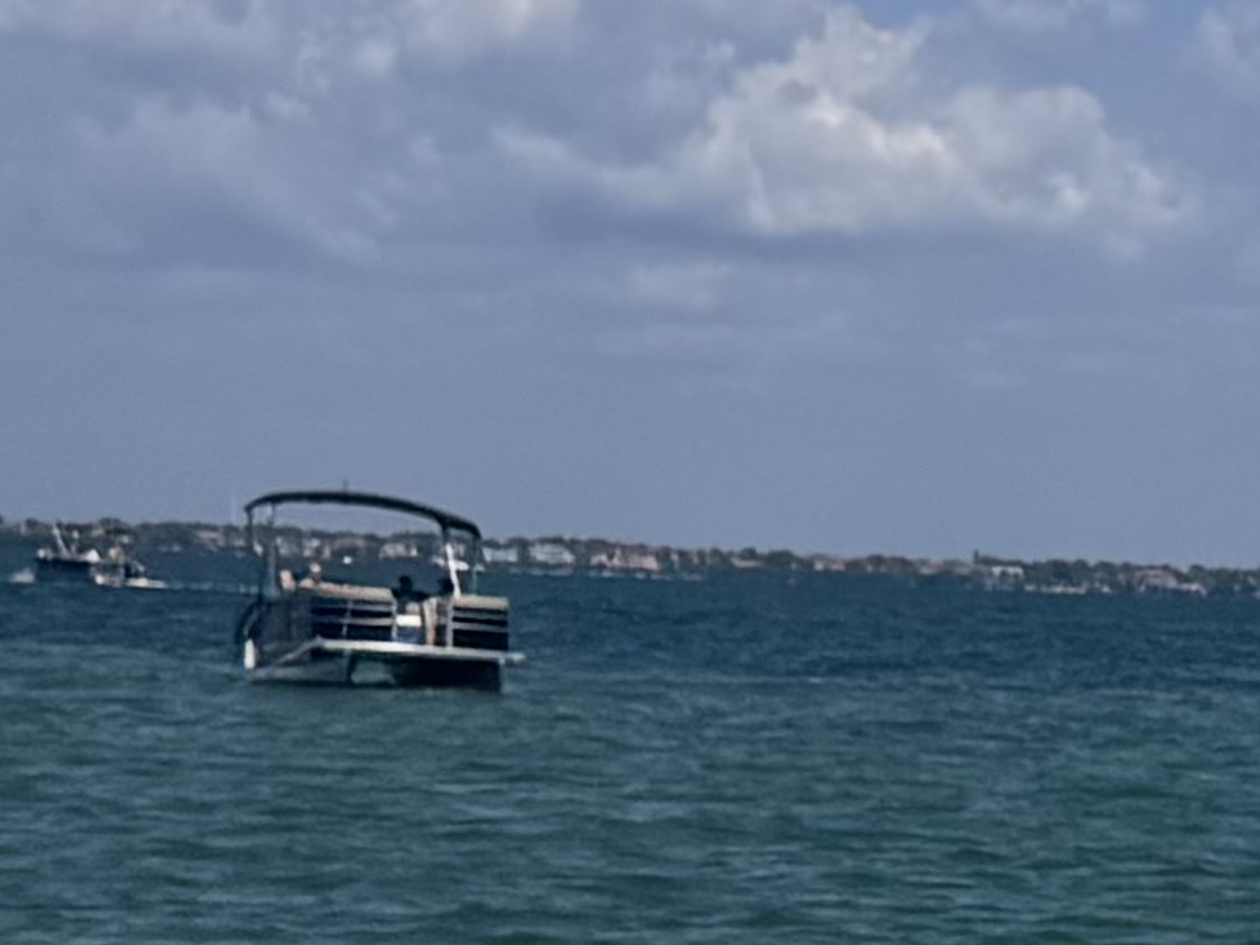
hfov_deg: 9.5
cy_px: 1563
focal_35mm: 172
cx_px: 3500
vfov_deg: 8.4
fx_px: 6262
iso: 80
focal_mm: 6.76
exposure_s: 1/7937
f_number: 1.78
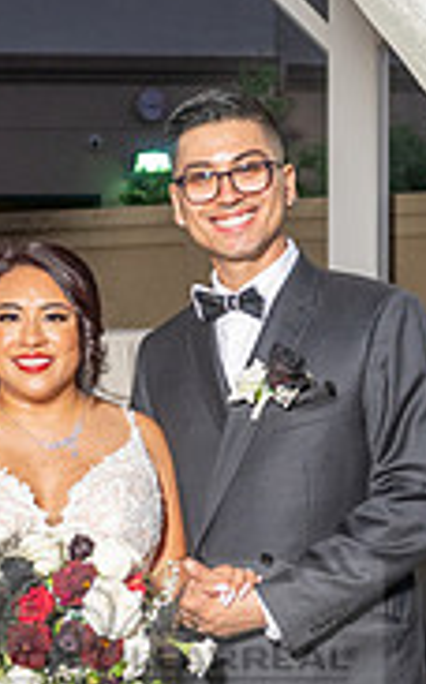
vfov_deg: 17.2
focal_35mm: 120
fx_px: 2234
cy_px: 585
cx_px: 48
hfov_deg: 10.8
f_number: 4.5
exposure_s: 1/200
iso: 640
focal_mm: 34
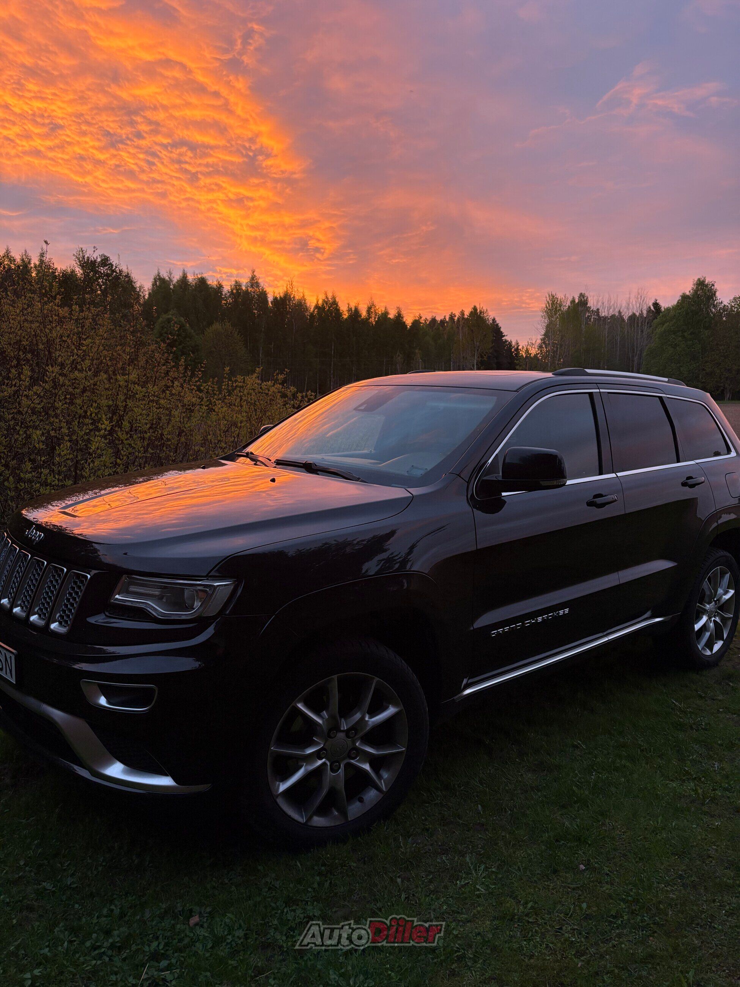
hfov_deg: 53.1
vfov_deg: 67.3
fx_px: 741
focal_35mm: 26
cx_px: 370
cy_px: 494
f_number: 1.6
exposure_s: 1/85
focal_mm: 5.96
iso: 125
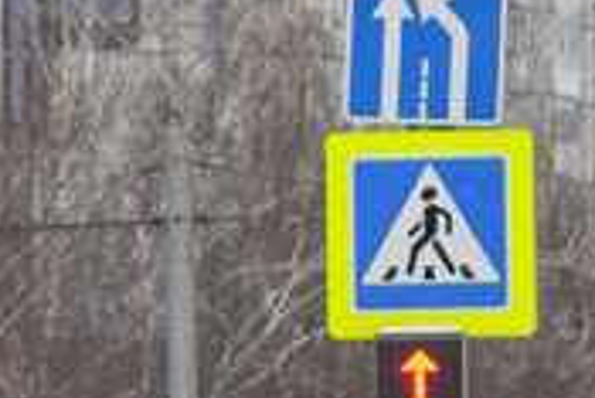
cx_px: -1095
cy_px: 776
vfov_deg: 2.4
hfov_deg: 3.6
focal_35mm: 565
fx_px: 9353
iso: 400
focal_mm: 55
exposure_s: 1/500
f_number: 5.6
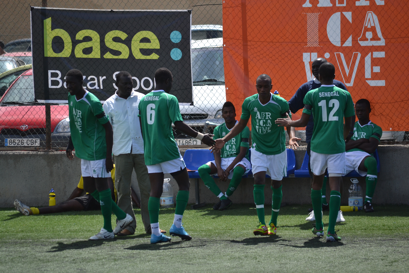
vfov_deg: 4.8
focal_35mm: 285
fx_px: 3238
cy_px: 136
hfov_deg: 7.2
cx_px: 204
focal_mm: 190
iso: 400
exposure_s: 1/1250
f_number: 5.6
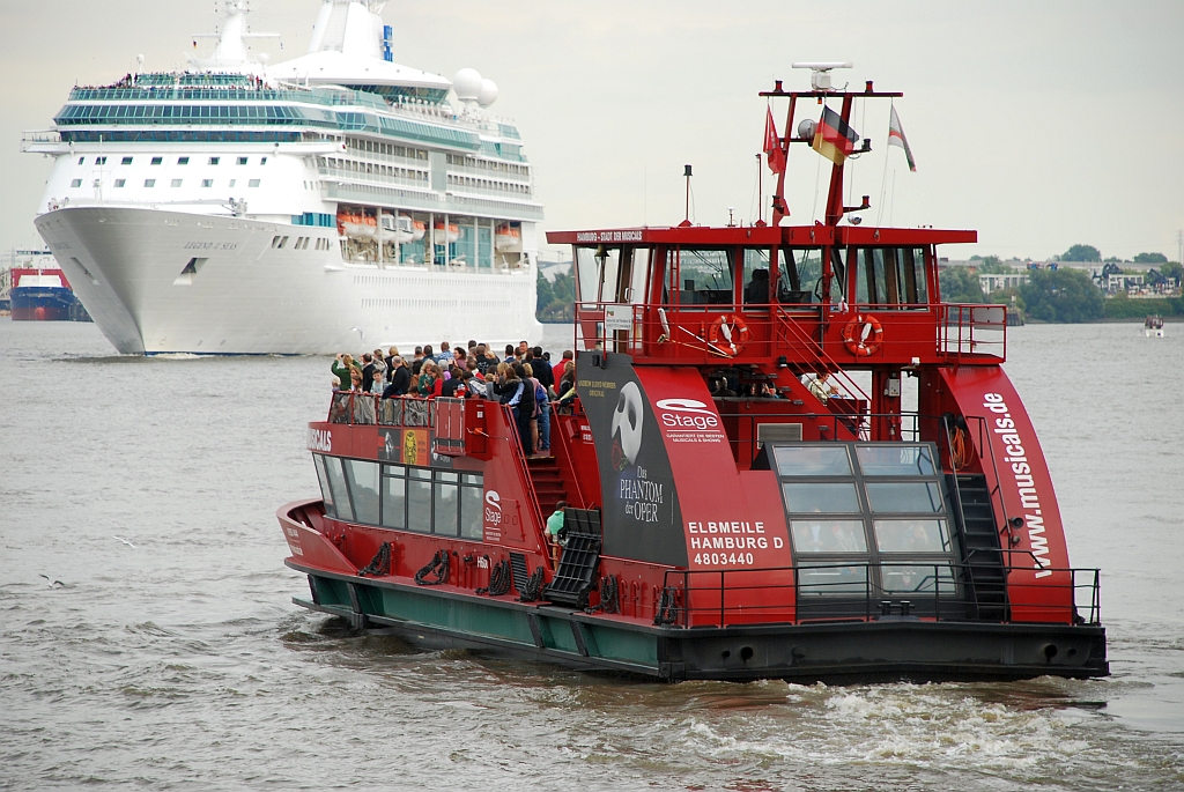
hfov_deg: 10.1
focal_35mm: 202
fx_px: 6666
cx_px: 592
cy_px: 396
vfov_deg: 6.8
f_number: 5.6
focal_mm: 135
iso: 200
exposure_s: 1/125
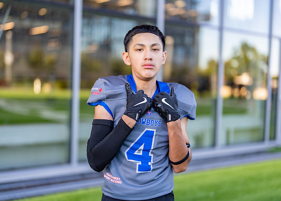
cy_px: 100
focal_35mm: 53
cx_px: 140
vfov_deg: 26.8
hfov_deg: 37.0
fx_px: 420
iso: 100
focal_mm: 50
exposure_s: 1/640
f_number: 1.2
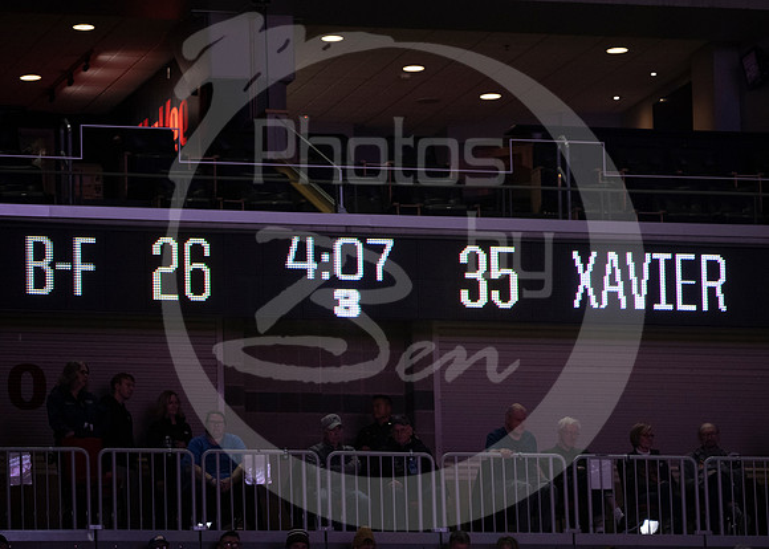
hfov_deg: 8.2
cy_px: 296
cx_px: 463
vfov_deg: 5.8
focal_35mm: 247
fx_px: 5394
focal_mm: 200
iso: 2500
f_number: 2.8
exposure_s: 1/800
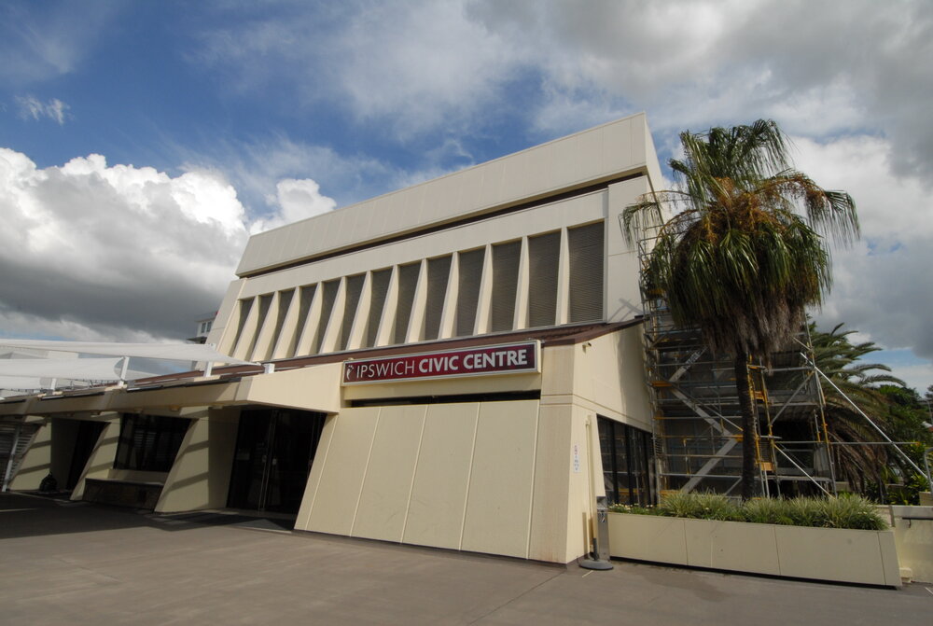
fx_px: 467
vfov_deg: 67.6
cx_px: 466
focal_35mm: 18
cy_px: 313
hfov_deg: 89.9
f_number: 22
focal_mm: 12
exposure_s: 1/250
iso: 400
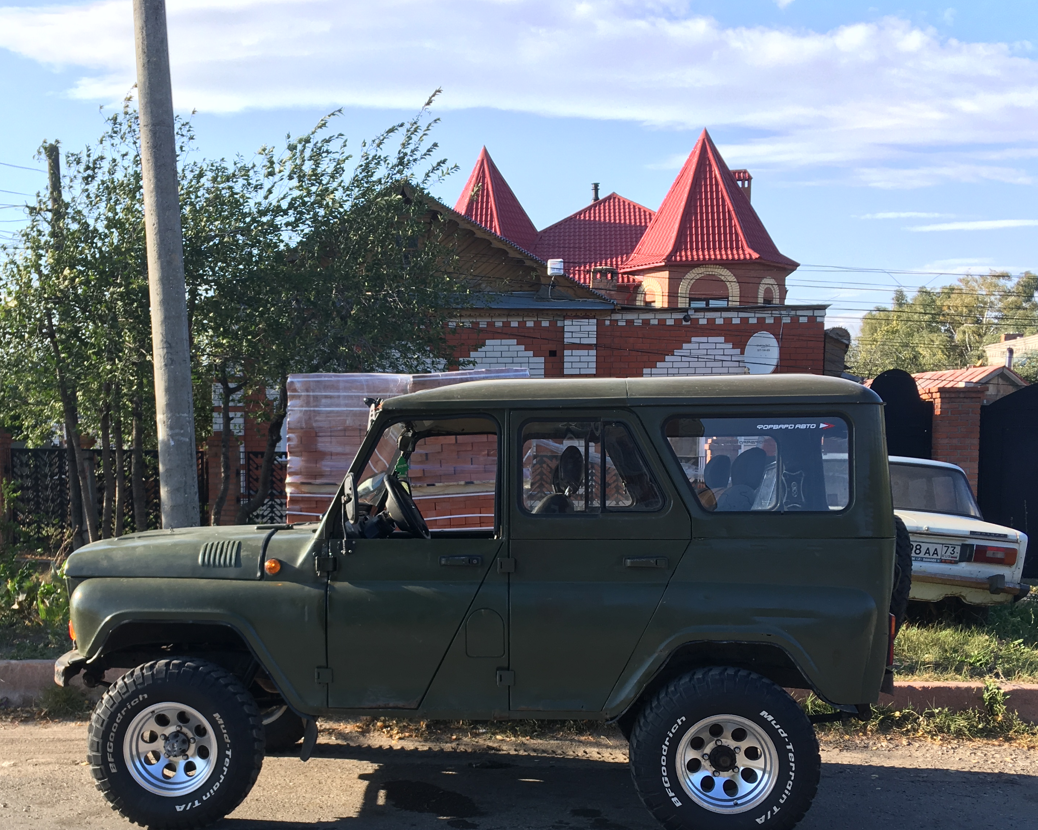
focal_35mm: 40
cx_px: 417
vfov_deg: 37.1
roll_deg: +0.5
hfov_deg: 45.6
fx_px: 1229
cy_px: 532
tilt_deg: -5.7
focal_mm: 4.15
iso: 25
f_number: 2.2
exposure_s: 1/371
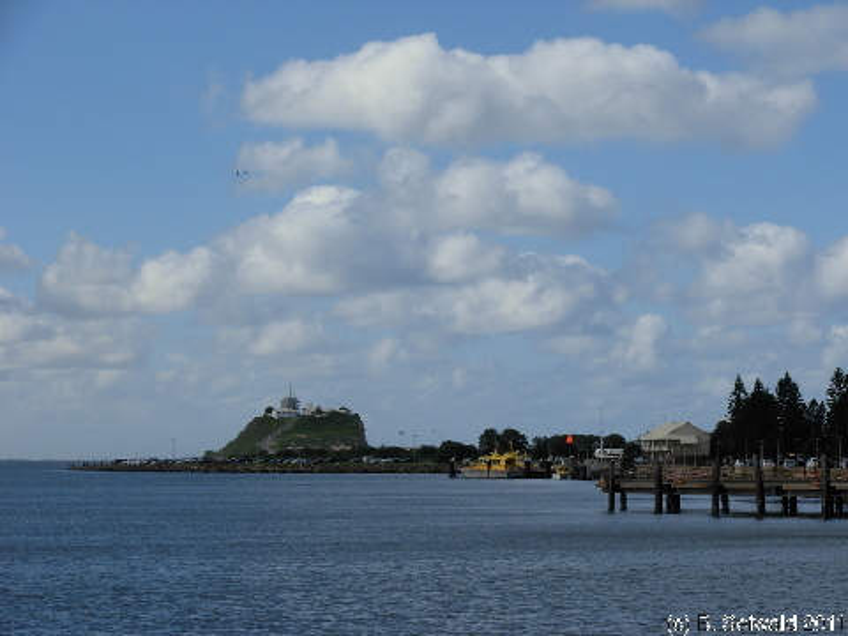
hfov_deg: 18.9
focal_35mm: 104
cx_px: 424
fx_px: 2548
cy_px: 318
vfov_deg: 14.2
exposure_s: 1/575
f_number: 6.8
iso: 79
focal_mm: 17.2
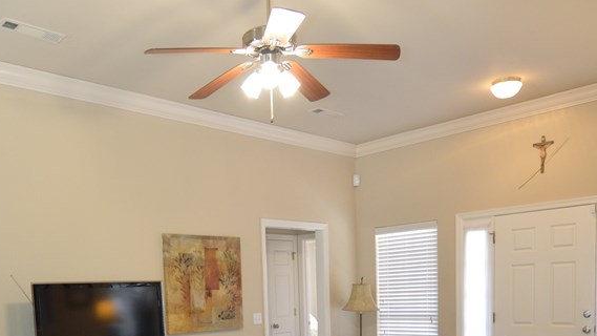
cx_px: 252
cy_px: 344
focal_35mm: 36
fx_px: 570
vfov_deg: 30.3
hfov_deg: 55.1
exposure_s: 1/60
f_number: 2.8
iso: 720
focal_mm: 12
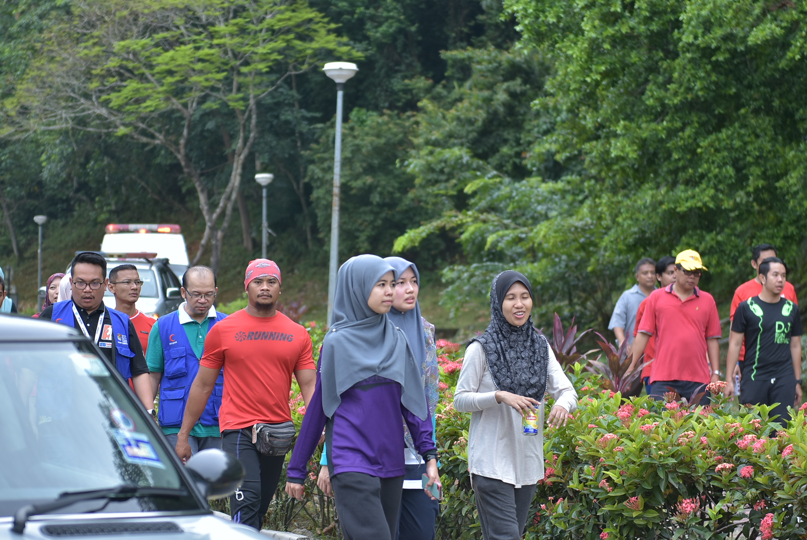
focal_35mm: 118
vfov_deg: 11.6
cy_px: 286
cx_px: 373
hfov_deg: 17.3
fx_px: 2647
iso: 160
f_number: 2.8
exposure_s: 1/320
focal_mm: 70
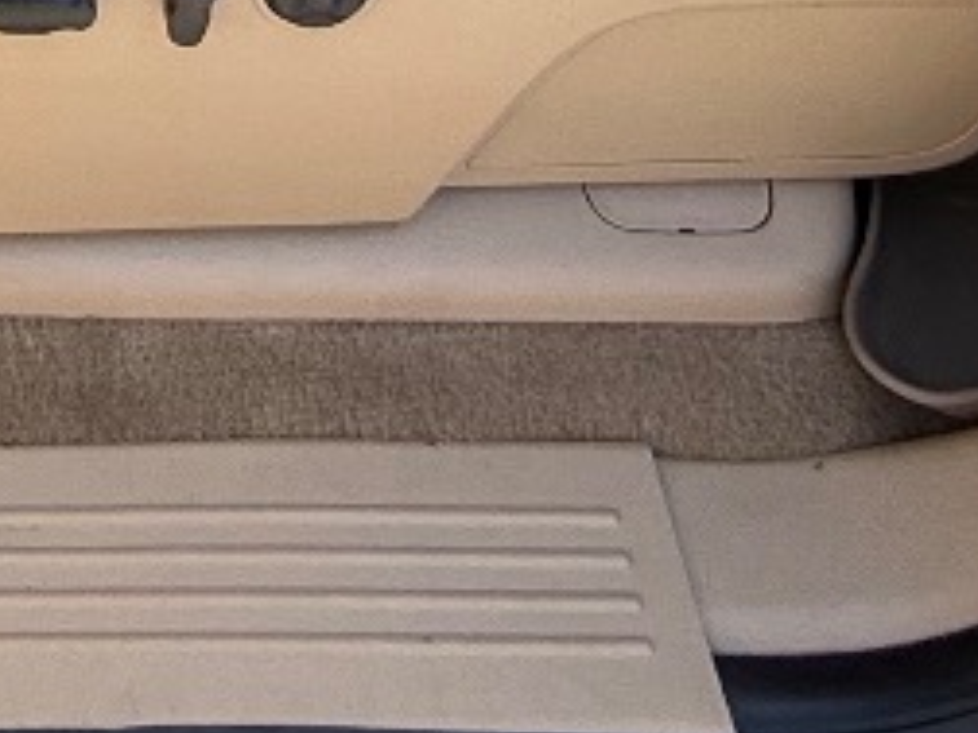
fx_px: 2260
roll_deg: +0.1
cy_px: -1334
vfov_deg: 11.9
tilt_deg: -18.3
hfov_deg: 22.6
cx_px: -167
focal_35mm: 80
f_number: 2.2
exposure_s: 1/216
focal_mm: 2.22
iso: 64
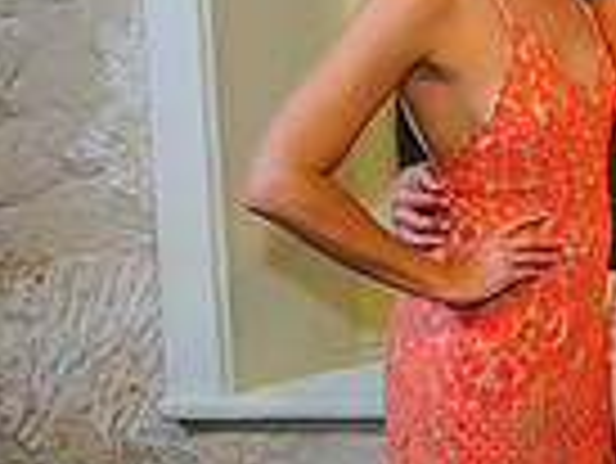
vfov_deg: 11.4
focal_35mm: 130
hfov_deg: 12.9
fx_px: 2315
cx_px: 1286
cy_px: 162
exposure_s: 1/80
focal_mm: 32
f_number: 2.8
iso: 2000
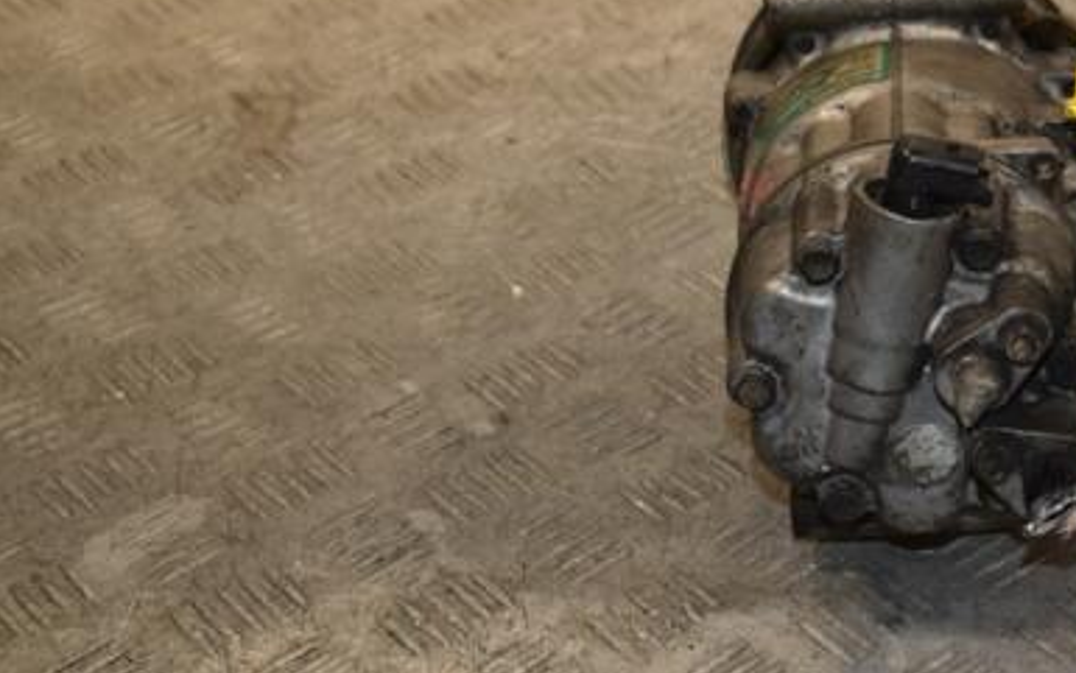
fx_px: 2934
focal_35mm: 100
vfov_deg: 13.1
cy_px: 271
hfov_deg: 20.6
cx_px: 788
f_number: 5.6
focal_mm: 42
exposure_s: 1/200
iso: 800
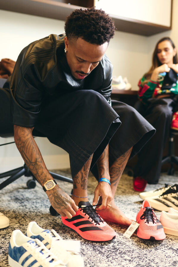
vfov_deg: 48.4
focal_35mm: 40
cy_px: 128
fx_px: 296
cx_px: 80
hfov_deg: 33.4
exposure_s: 1/160
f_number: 2
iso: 250
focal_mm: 35
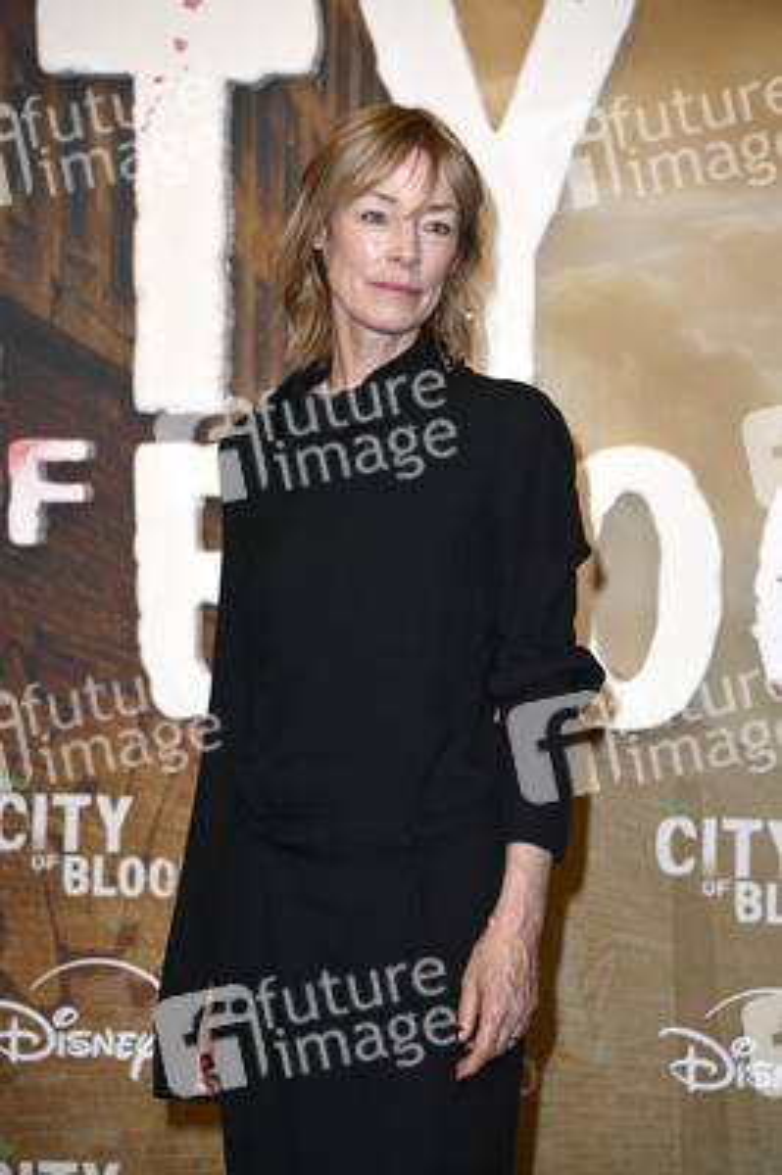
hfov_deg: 10.1
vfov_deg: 15.2
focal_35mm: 135
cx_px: 391
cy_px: 588
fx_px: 4406
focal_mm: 135
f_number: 5.6
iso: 800
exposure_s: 1/320
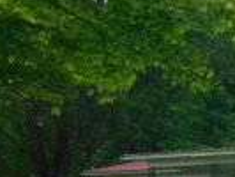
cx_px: 447
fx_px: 1046
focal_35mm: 154
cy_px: 170
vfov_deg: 9.6
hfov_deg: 11.7
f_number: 3.6
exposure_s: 1/125
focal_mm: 7.1
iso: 125
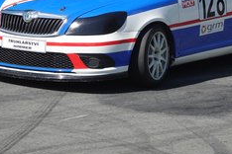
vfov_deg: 2.1
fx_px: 4234
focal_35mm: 657
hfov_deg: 3.1
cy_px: 15
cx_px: 148
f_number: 4.5
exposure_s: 1/800
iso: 100
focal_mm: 124.94
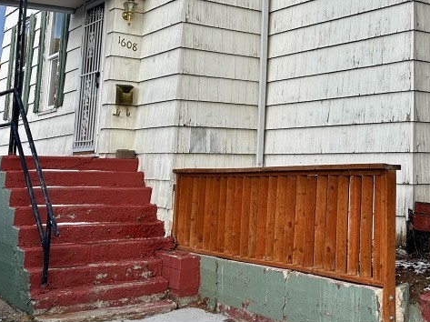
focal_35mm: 52
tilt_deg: +9.2
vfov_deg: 27.4
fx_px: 645
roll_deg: -0.5
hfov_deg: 34.2
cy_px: 57
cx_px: 409
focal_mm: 6.86
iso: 80
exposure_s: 1/1517
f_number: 1.78
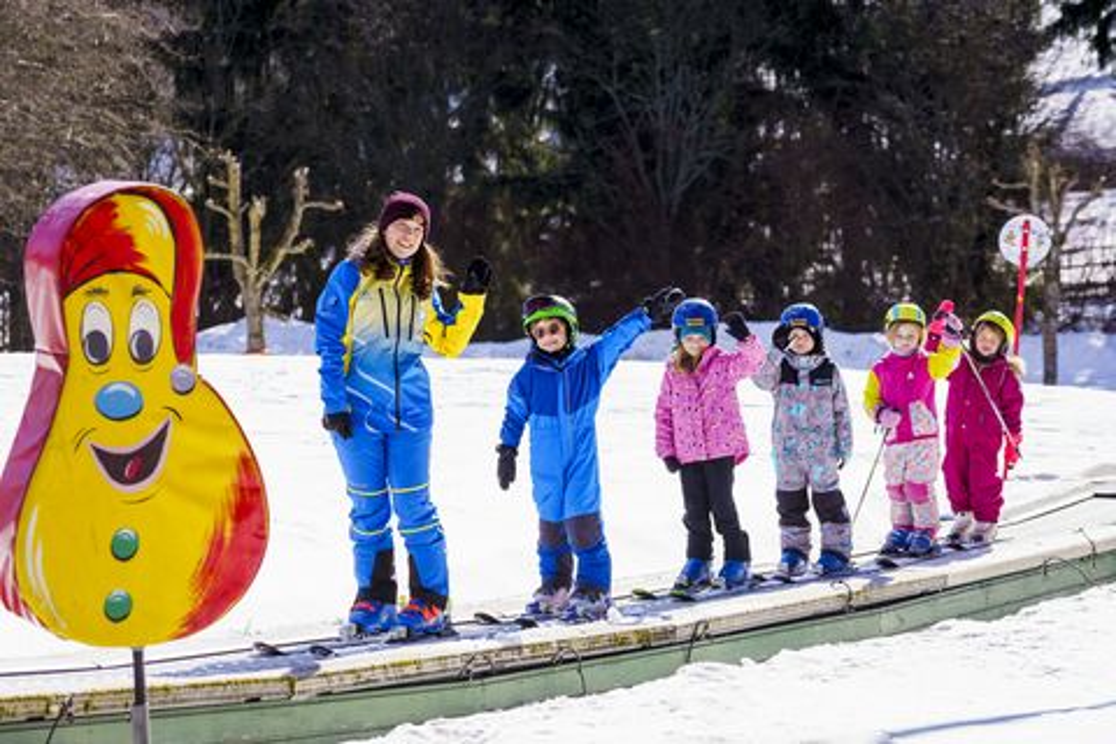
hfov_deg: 16.1
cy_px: 372
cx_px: 558
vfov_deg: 10.8
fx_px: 3937
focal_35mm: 127
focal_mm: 127
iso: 100
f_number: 6.3
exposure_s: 1/250
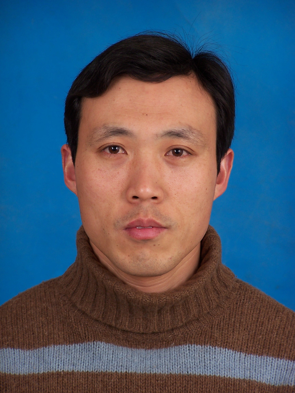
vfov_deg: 9.5
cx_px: 148
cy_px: 196
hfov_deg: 7.1
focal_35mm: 209
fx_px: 2375
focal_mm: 34.6
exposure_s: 1/125
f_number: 3.2
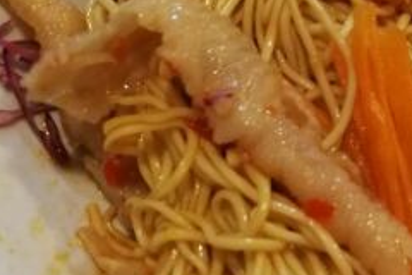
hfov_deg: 23.6
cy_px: -10
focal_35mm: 82
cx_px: 420
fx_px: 938
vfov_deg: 16.3
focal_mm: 3.95
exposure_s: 1/25
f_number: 2.2
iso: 400
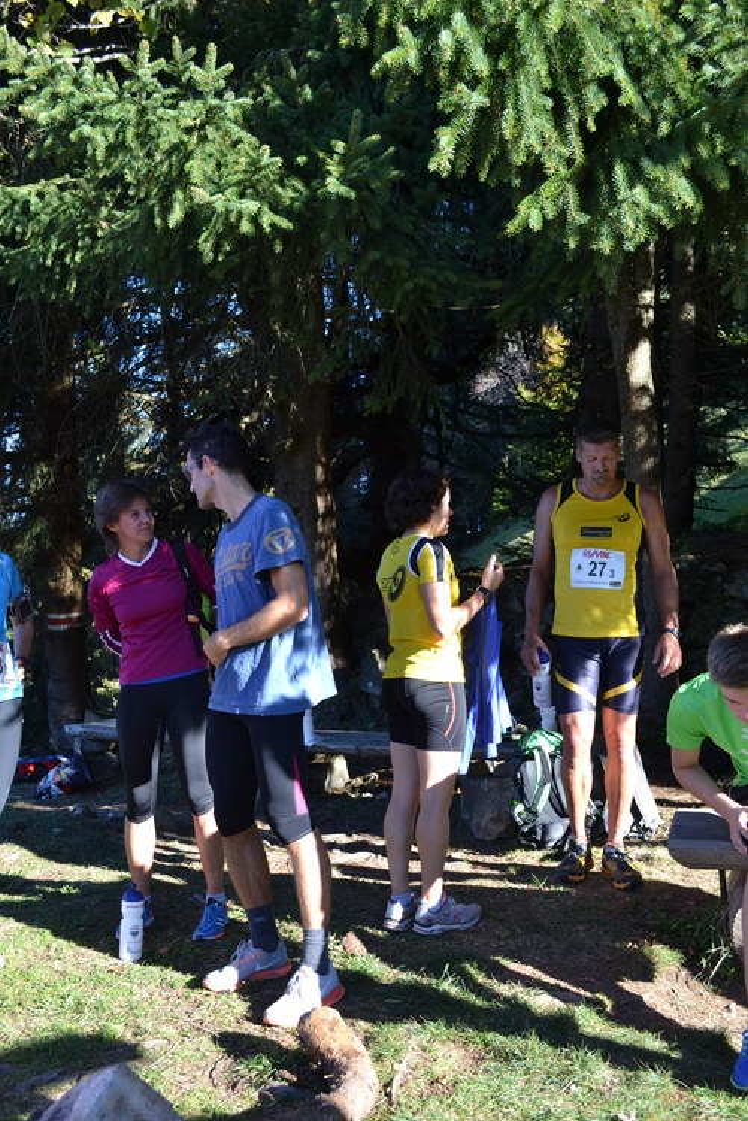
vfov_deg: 57.2
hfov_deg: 40.0
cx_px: 374
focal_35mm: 33
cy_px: 560
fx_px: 1028
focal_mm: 22
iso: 180
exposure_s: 1/125
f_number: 5.6
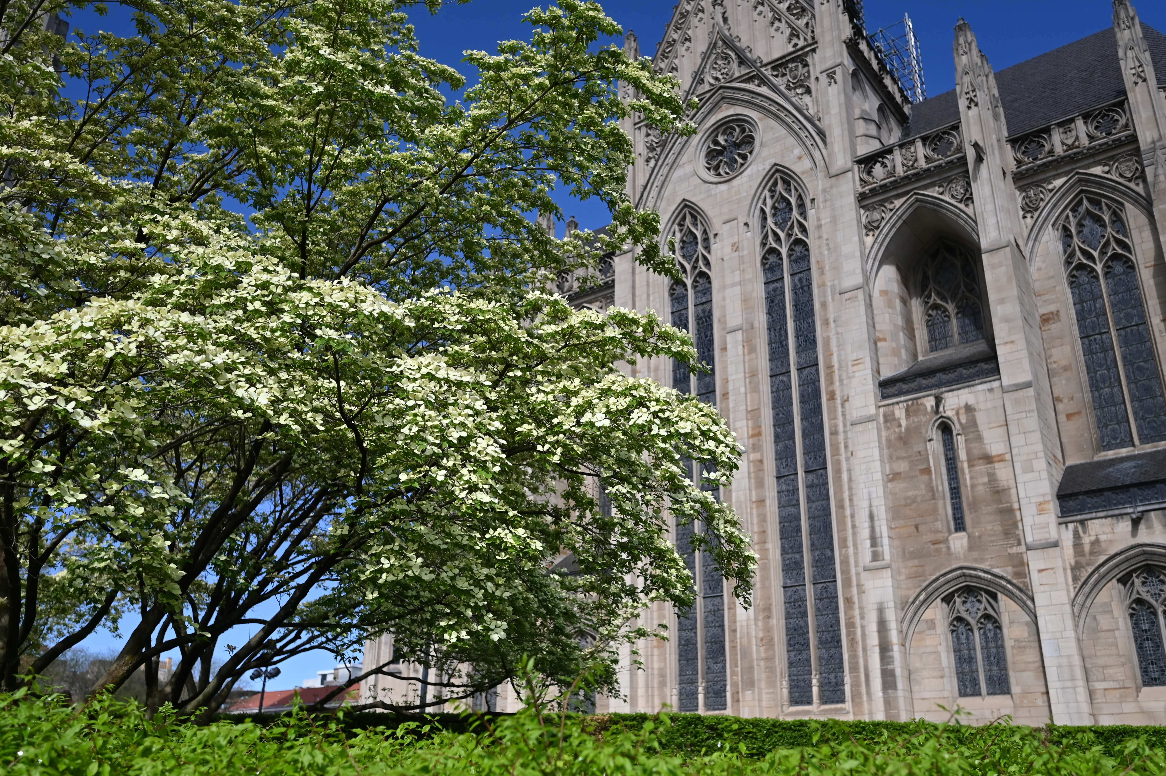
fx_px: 971
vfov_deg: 43.6
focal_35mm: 30
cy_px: 388
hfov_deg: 62.0
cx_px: 583
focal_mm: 30
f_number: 4
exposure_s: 1/8000
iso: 320
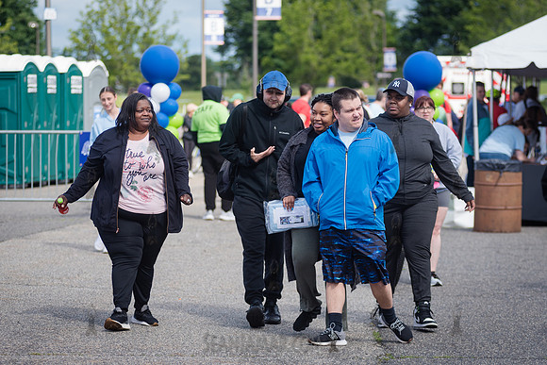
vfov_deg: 8.6
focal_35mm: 159
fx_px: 2413
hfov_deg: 12.9
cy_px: 196
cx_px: 284
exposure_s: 1/1000
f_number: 3.5
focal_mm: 125
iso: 200
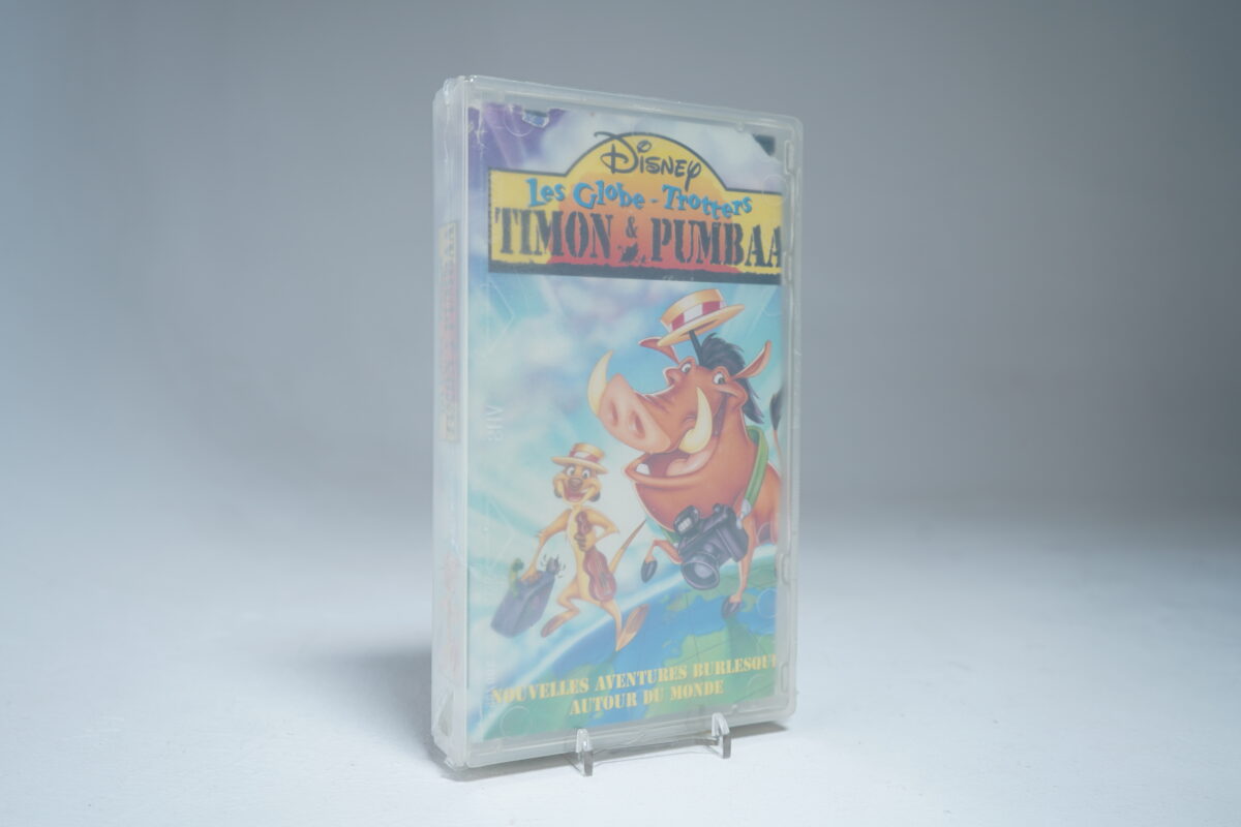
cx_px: 620
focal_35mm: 32
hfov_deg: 58.7
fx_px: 1103
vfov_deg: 41.1
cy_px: 414
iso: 160
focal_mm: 32
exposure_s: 1/5
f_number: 5.6
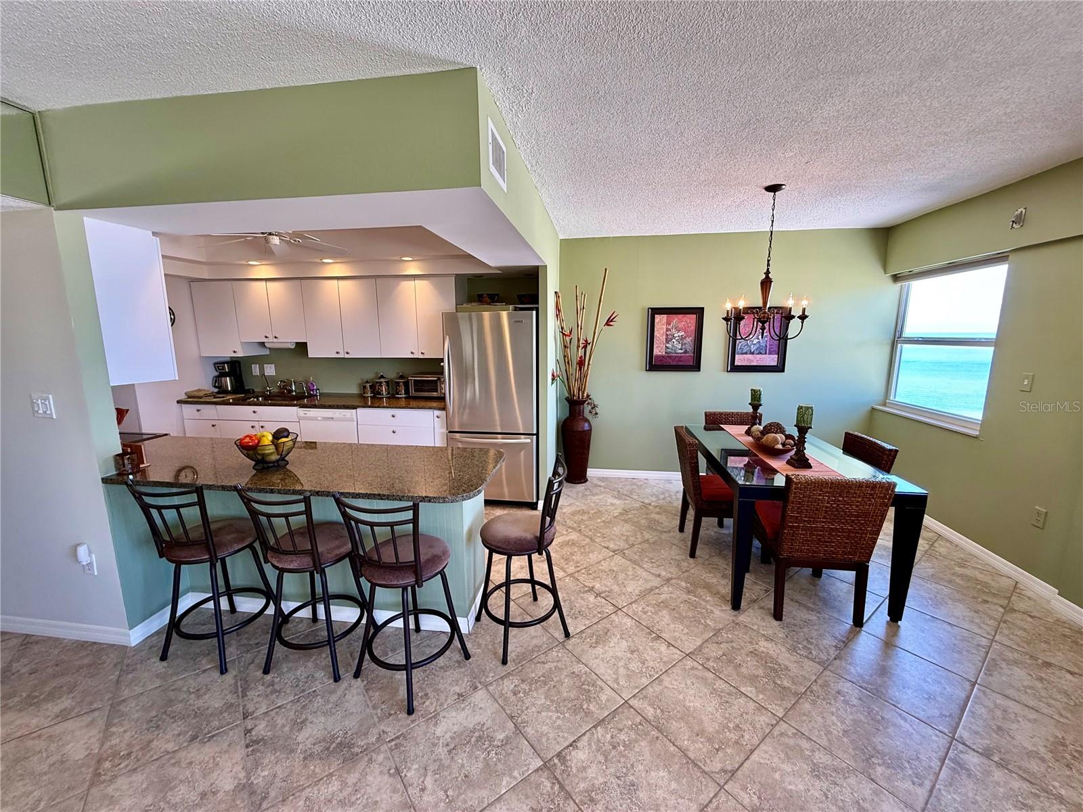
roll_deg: +0.1
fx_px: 438
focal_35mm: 14
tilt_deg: -8.5
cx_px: 542
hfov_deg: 102.1
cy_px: 406
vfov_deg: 85.7
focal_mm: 2.22
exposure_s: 1/120
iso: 160
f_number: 2.2
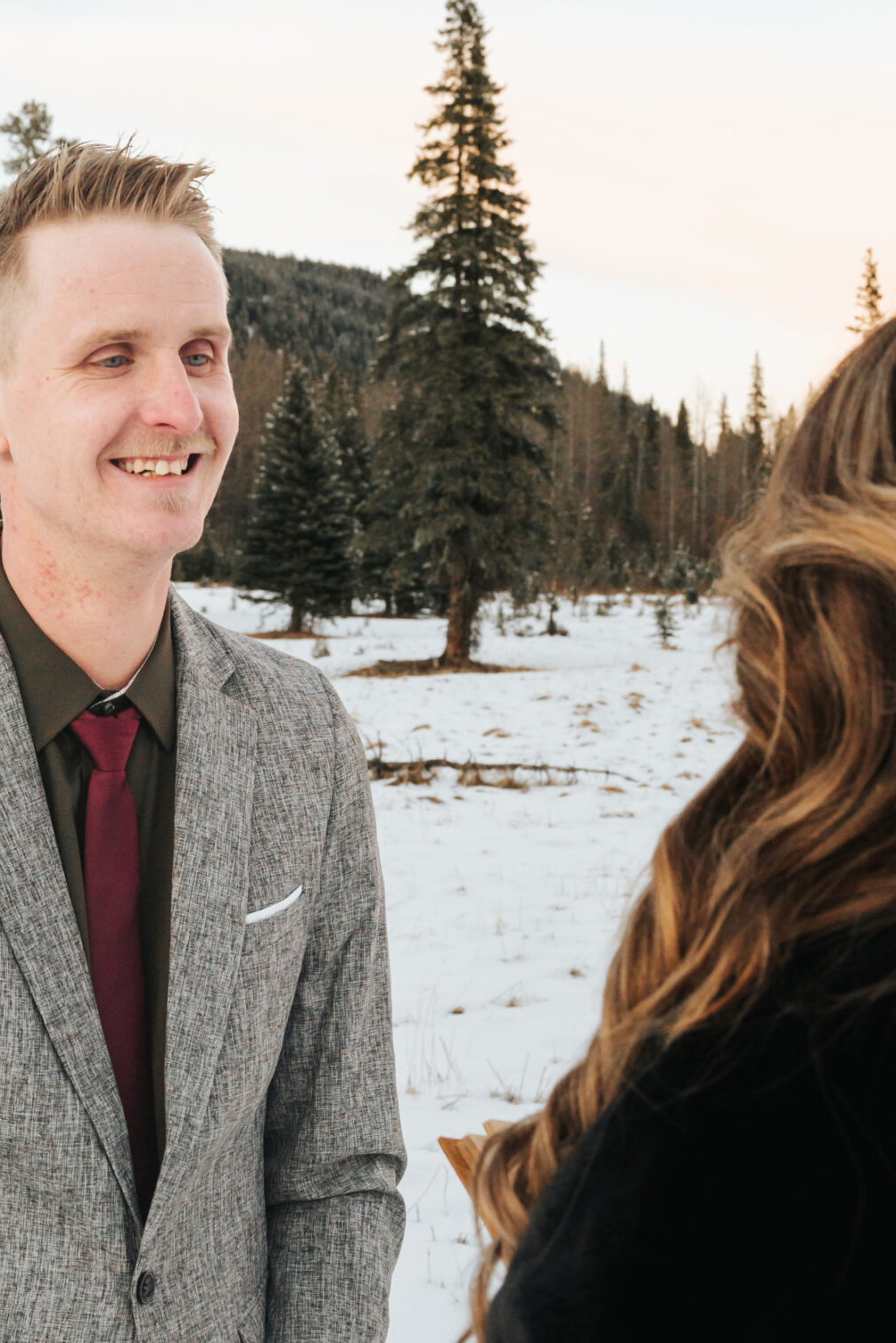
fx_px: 2537
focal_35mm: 68
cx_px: 282
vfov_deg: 29.6
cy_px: 620
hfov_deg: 19.9
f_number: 10
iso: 640
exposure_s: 1/200
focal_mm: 40
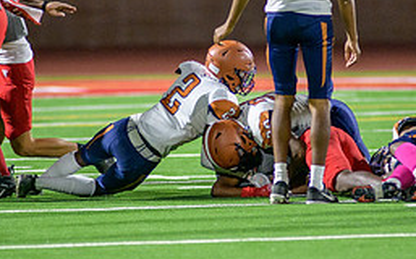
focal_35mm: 691
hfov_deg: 3.0
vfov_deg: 1.9
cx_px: 225
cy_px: 90
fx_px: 7826
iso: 2000
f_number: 2.8
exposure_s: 1/500
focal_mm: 300
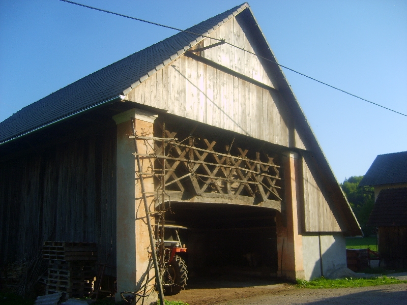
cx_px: 204
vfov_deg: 40.7
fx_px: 412
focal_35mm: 35
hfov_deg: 52.6
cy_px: 152
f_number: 2.8
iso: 50
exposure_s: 1/750
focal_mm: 5.8
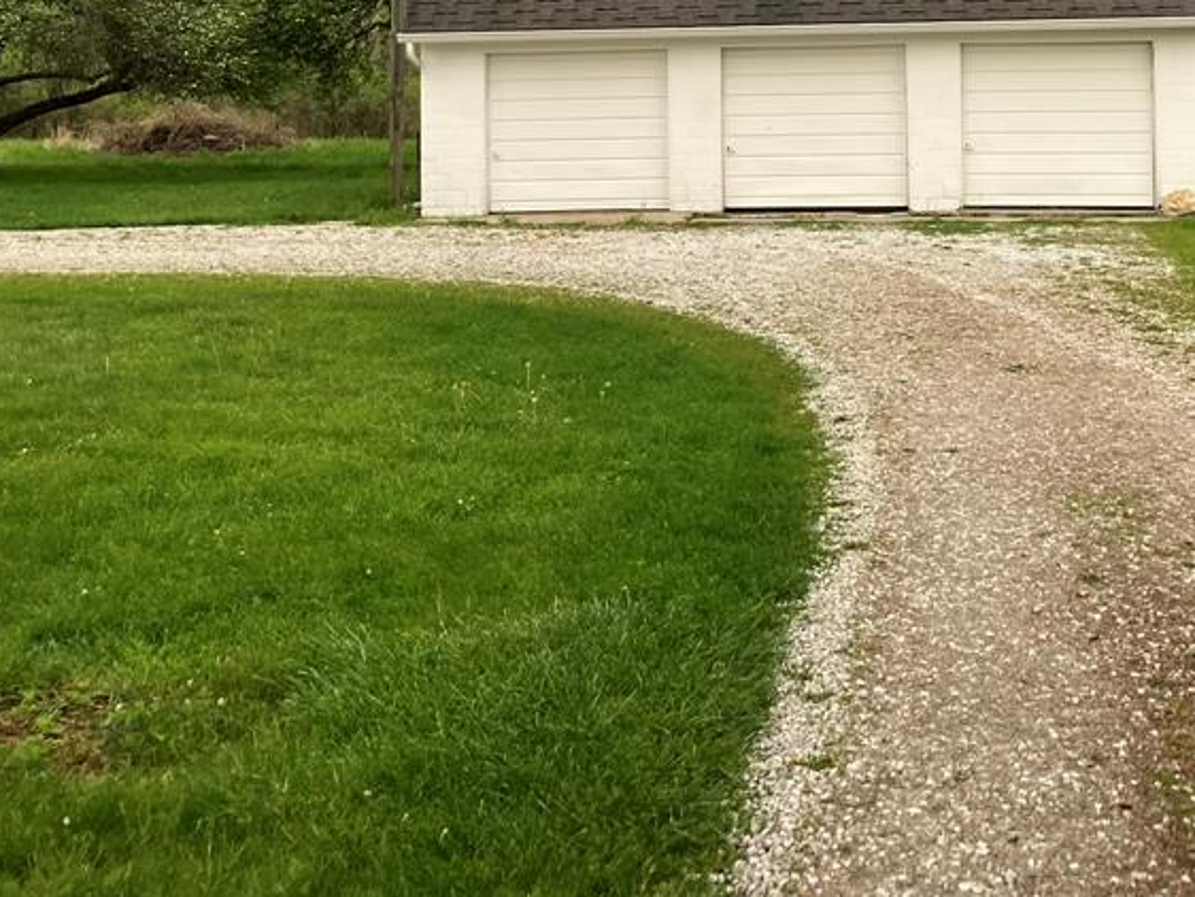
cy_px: 102
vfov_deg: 27.6
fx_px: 1761
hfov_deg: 37.1
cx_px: 789
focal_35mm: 51
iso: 40
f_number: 1.8
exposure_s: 1/121
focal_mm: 3.99
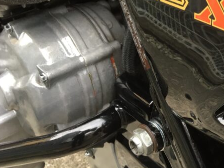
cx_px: 242
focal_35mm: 66
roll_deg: -0.7
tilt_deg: -25.6
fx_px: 427
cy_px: 20
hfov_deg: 27.1
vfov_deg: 21.8
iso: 64
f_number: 2.2
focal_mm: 4.15
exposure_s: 1/30
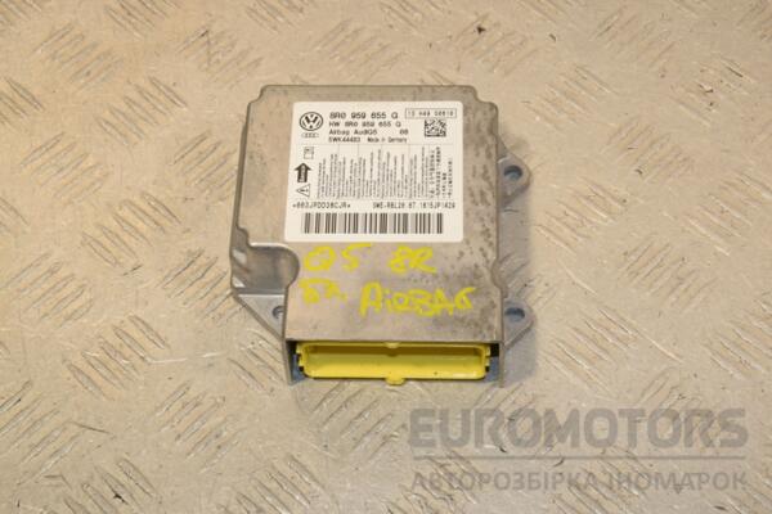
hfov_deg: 28.1
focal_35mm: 72
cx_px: 386
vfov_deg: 18.9
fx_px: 1544
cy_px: 257
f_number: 10
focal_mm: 48
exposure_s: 1/200
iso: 800
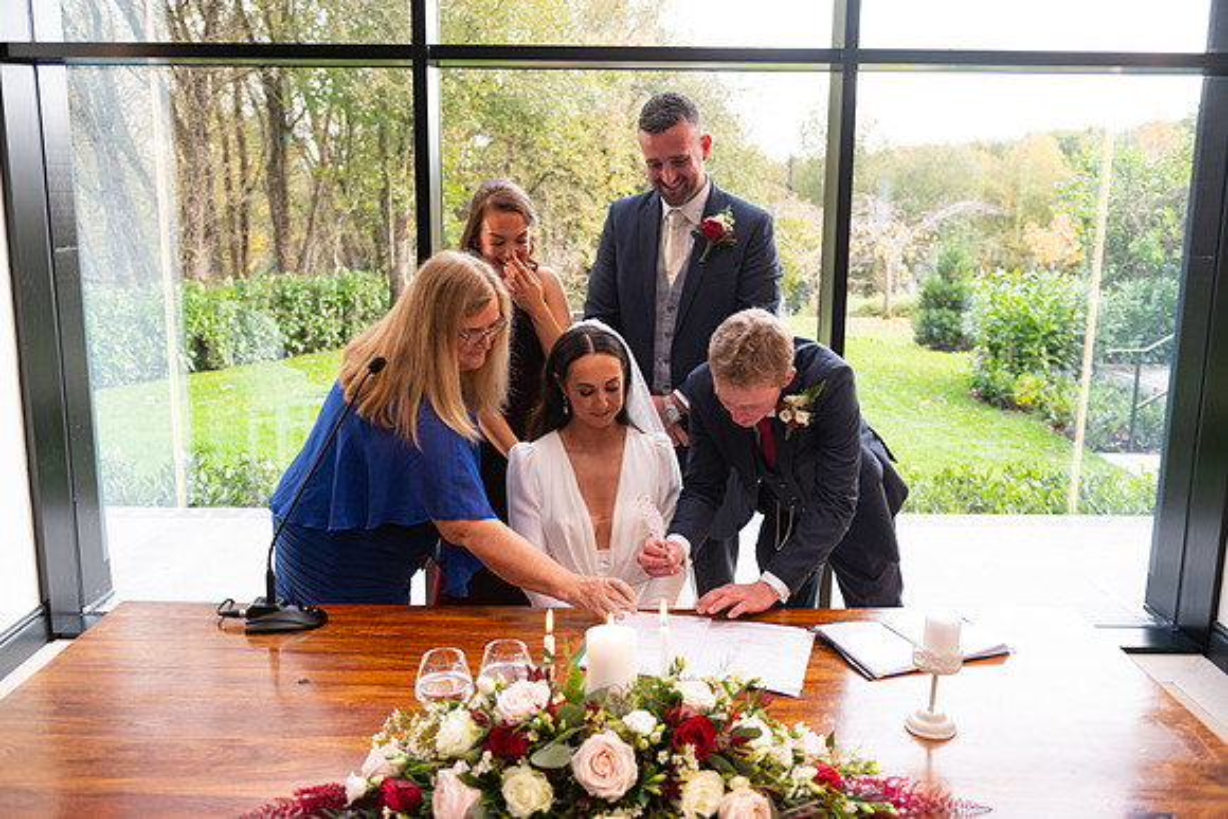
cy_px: 410
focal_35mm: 32
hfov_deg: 58.7
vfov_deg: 41.1
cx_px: 614
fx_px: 1092
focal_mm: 32
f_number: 3.5
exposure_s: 1/160
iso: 640
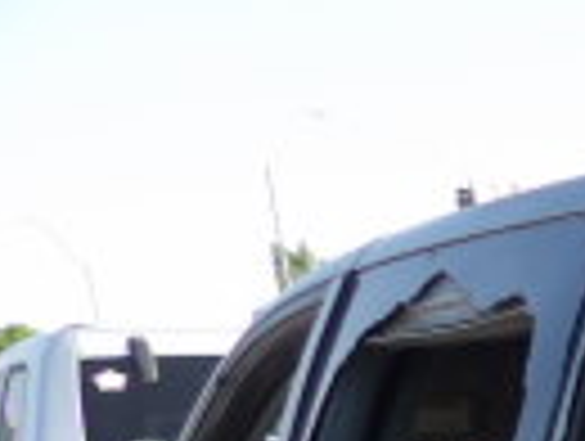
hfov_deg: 12.8
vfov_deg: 10.7
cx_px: 1404
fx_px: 1998
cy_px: 1076
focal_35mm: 118
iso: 100
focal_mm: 4.3
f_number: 3.2
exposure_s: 1/458
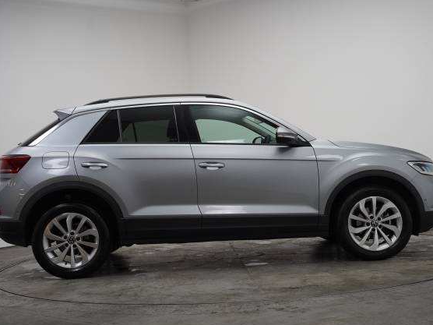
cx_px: 222
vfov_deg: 27.9
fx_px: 653
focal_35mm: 52
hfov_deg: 36.7
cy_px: 164
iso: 1000
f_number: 4
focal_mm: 47.2
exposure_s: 1/160
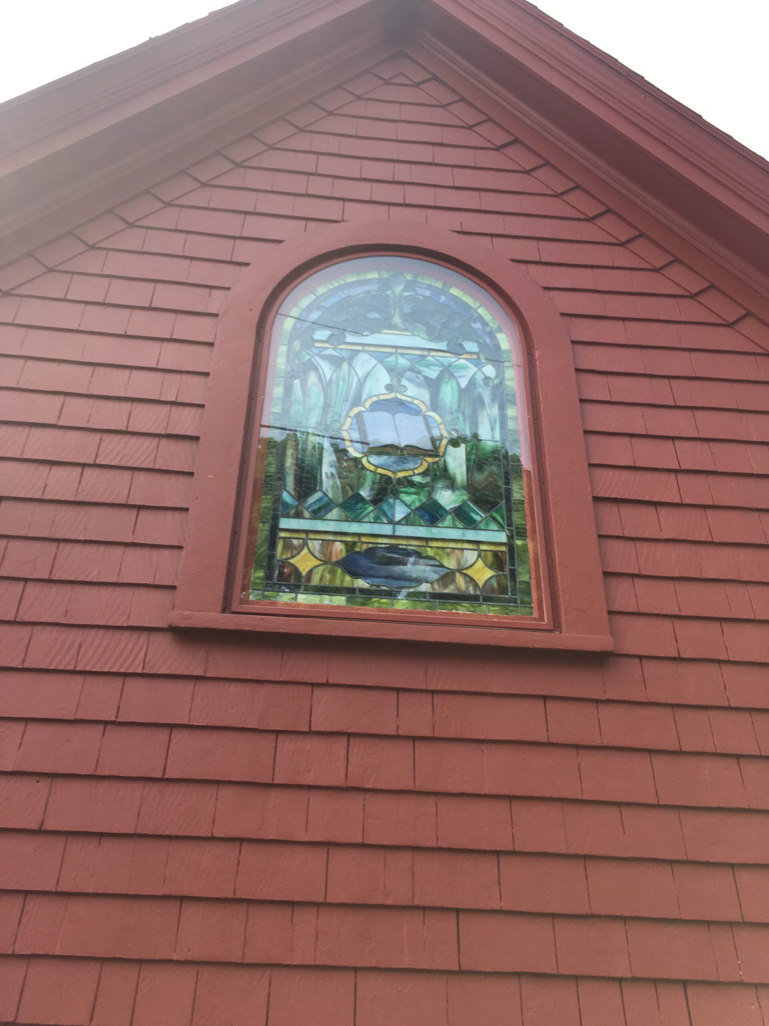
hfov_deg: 48.2
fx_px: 859
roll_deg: -0.9
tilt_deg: +28.8
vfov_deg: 61.7
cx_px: 384
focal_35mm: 29
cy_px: 513
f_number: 2.2
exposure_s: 1/381
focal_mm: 4.15
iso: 25
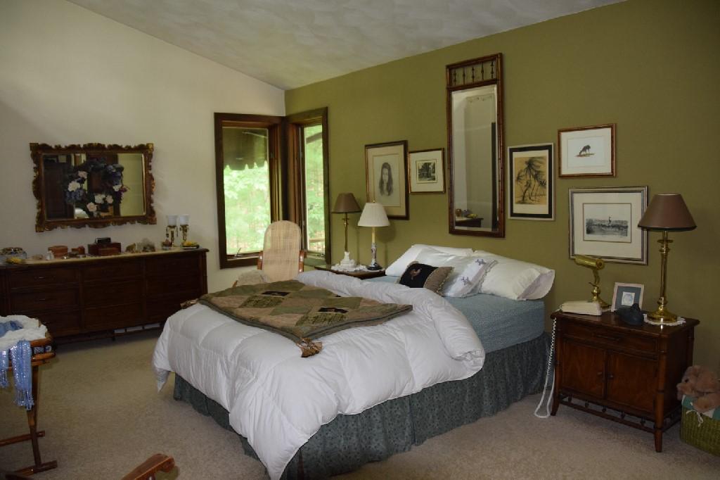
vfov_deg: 47.9
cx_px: 360
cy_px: 240
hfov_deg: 67.4
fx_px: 540
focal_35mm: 27
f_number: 3.5
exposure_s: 1/60
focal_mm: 18
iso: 1600
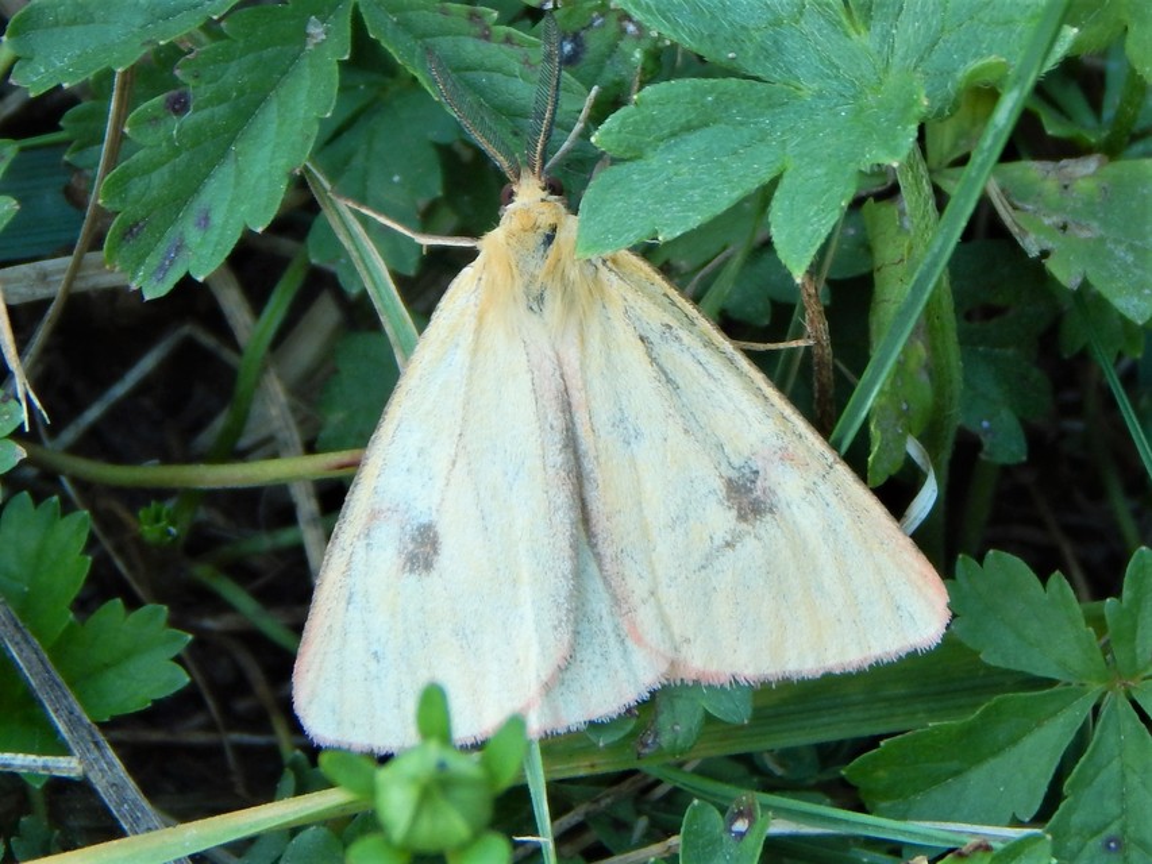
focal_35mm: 279
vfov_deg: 5.3
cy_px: 432
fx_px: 9286
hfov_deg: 7.1
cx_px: 576
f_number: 5.7
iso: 125
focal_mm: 50.1
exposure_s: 1/30
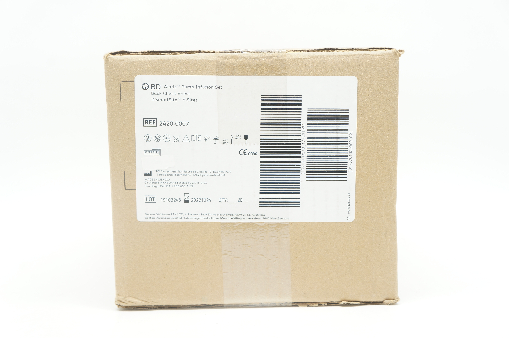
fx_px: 763
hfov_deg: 36.9
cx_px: 254
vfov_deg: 25.0
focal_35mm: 54
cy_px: 169
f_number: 8
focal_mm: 36
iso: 400
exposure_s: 1/15
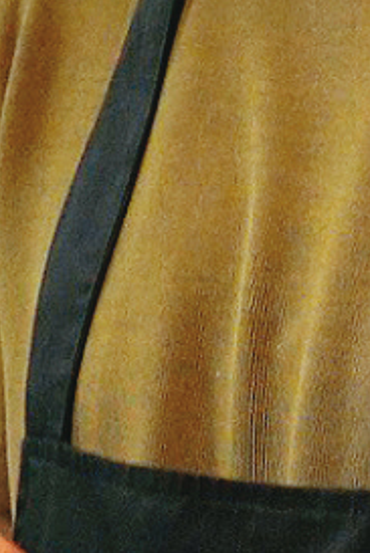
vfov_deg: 6.5
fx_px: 4881
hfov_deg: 4.2
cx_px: 953
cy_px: 131
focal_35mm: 317
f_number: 4
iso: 2500
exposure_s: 1/60
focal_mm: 45
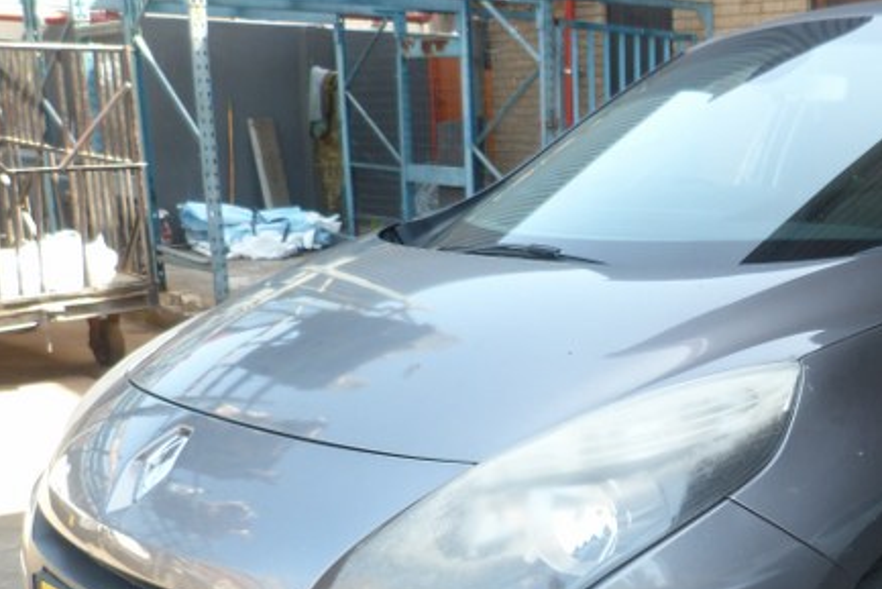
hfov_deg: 38.3
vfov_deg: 27.8
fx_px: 1176
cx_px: 794
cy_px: 428
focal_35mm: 48
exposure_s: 1/60
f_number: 2.8
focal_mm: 4.5
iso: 80
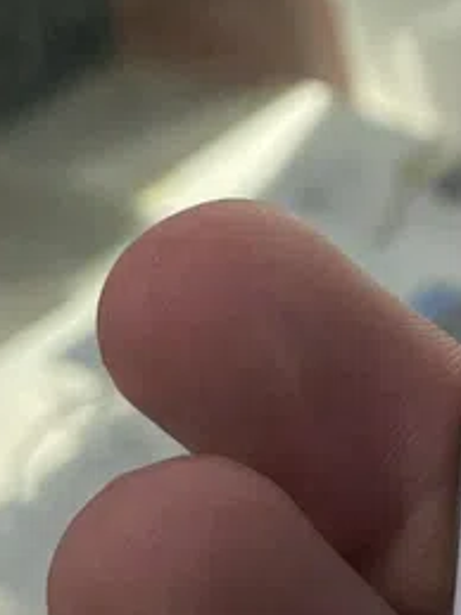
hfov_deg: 10.1
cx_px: 903
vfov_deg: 14.3
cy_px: 469
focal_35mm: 137
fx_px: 2435
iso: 32
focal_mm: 4.2
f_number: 1.6
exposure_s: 1/272
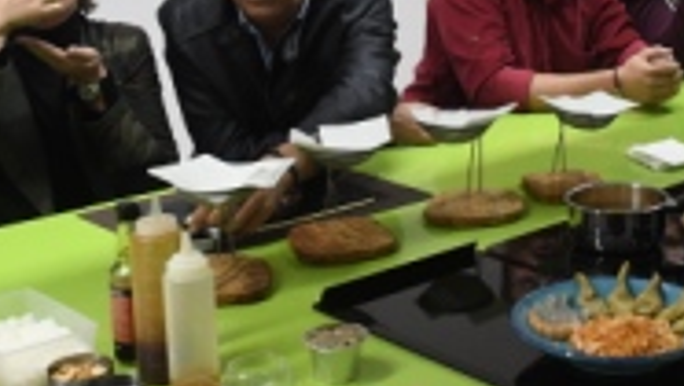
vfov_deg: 18.5
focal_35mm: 64
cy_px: 31
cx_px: 625
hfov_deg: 31.1
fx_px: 1166
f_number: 4
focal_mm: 17
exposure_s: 1/80
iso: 1250
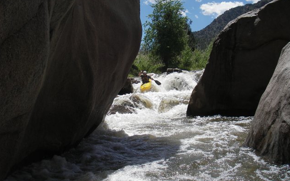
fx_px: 324
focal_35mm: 41
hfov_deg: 48.2
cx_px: 146
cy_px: 82
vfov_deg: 31.2
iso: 50
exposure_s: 1/800
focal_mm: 6.3
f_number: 3.3
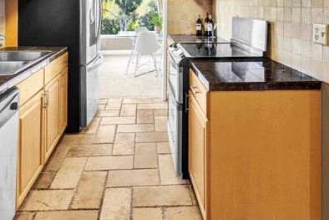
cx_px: 213
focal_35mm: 26
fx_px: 238
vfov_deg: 48.5
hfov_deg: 67.9
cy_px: 69
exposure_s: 1
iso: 100
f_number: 10
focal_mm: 16
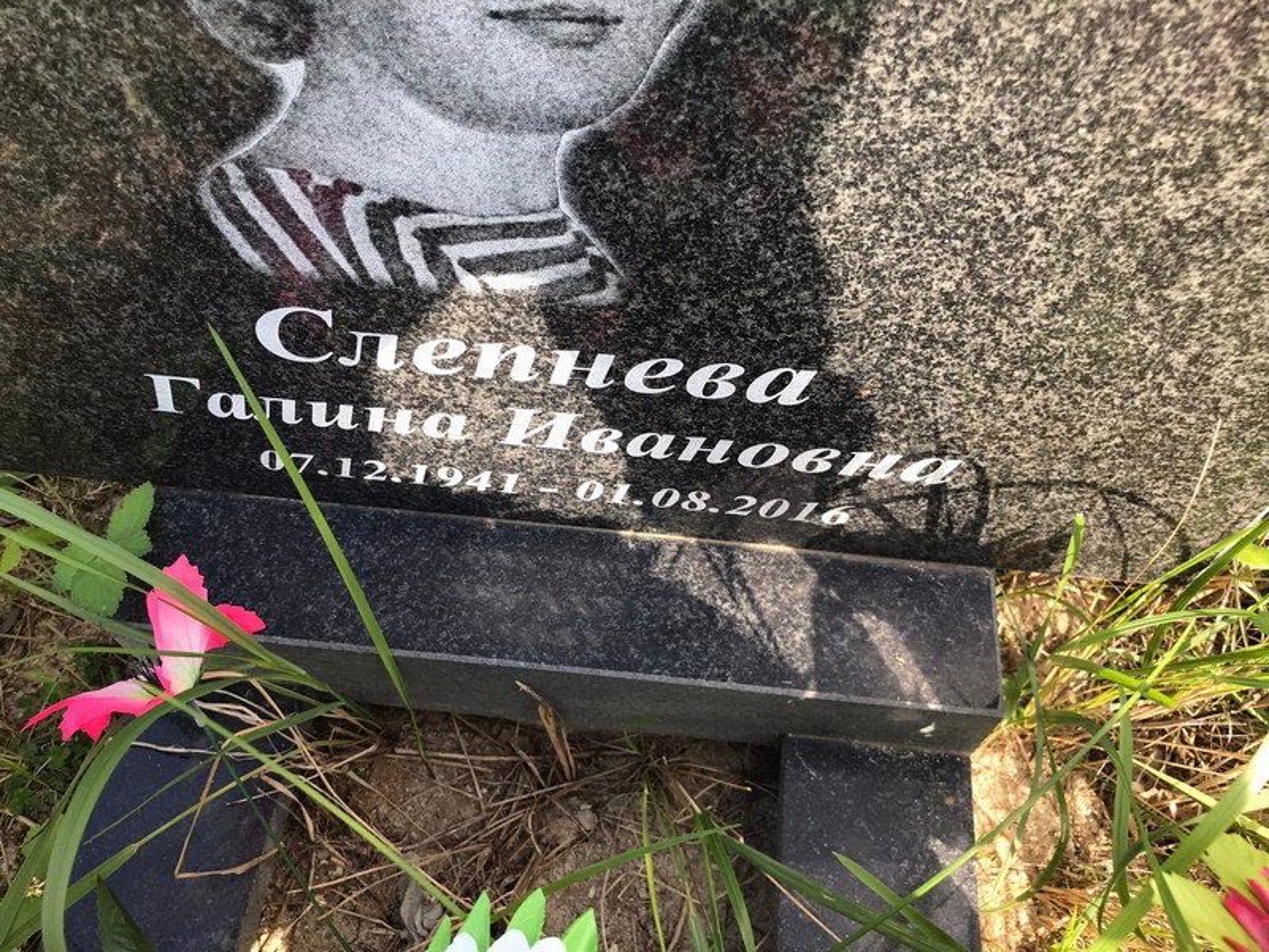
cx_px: 634
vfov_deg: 49.7
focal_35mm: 28
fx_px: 1026
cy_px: 476
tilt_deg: -57.5
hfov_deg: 63.4
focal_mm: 3.99
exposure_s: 1/286
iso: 20
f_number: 1.8
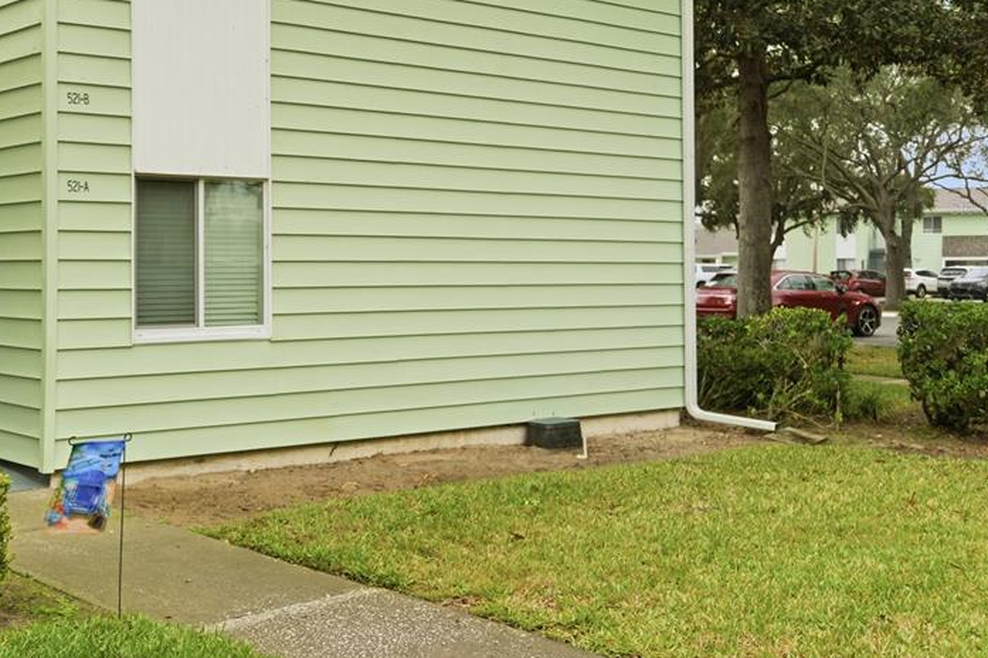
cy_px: 207
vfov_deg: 28.4
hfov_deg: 41.2
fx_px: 1289
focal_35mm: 47
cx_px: 305
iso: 800
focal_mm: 32
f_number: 4
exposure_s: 1/160
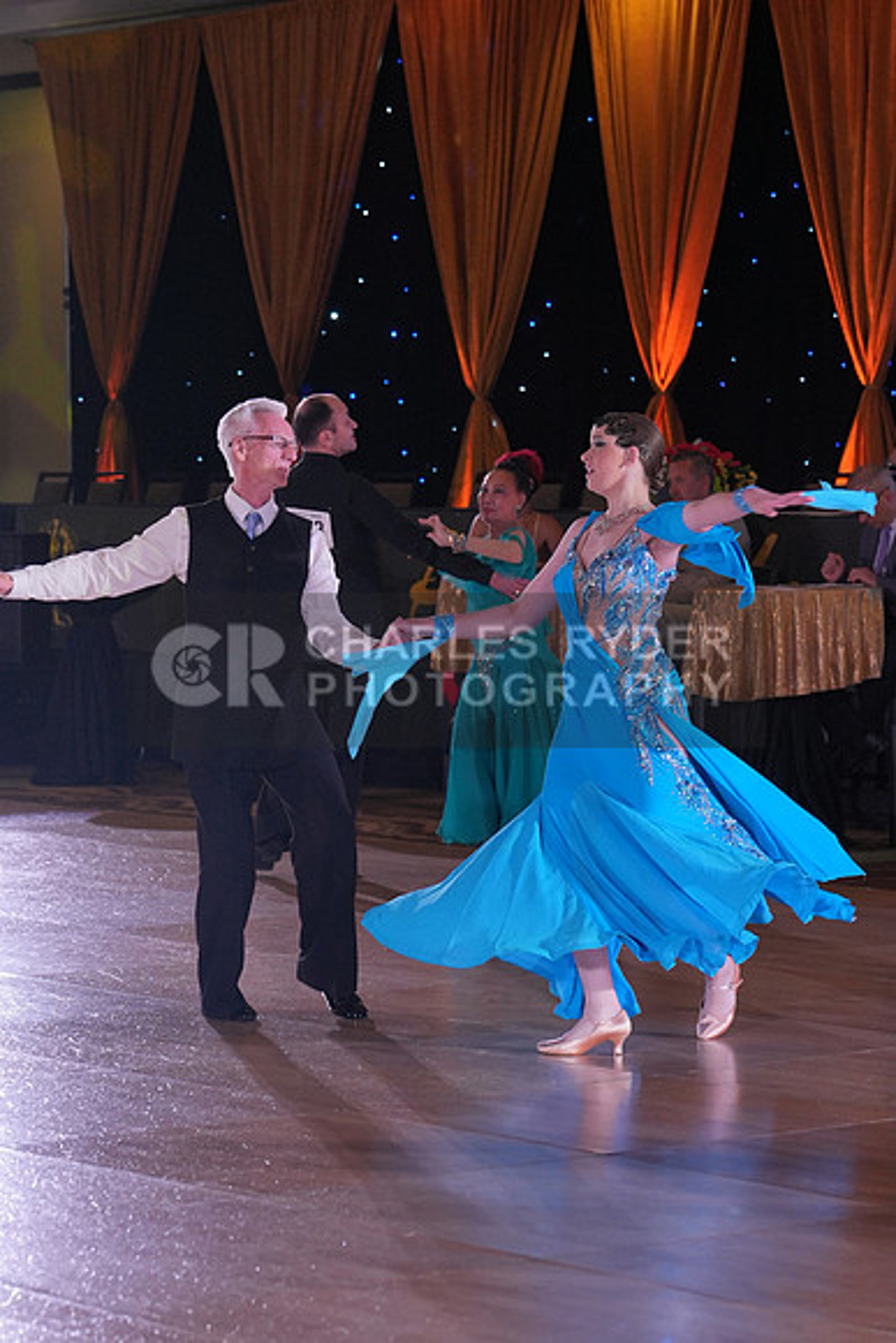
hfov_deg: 11.4
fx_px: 4477
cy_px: 672
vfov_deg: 17.1
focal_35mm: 120
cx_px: 448
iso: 1000
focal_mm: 80
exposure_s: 1/400
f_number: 4
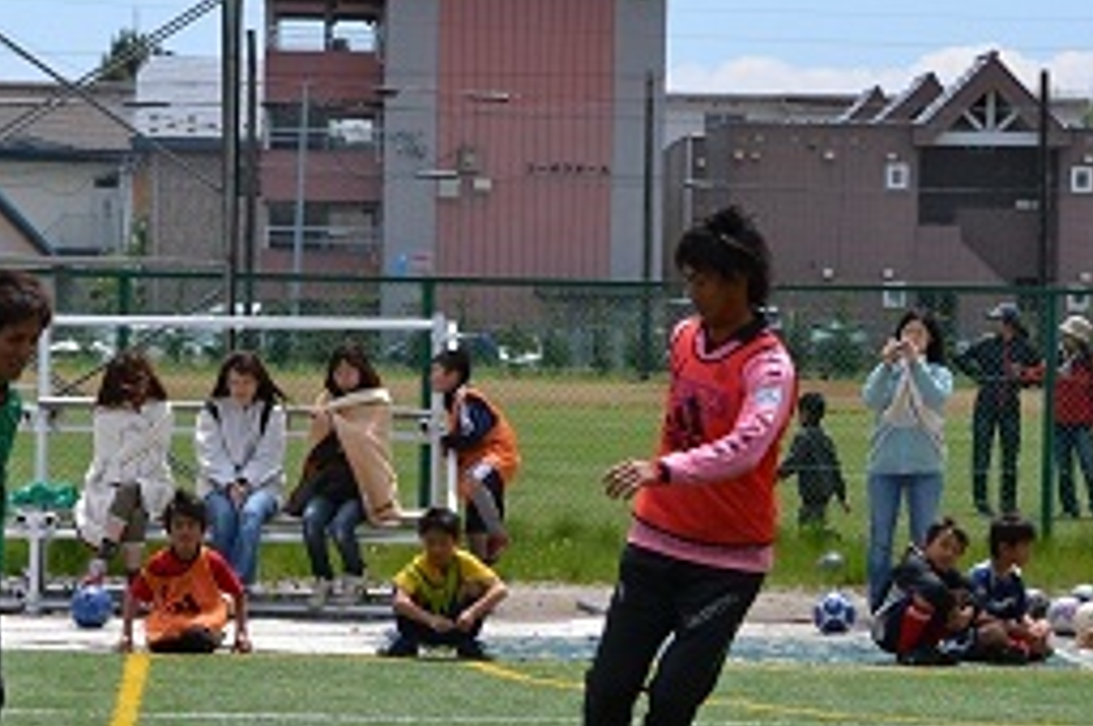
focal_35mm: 211
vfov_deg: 6.5
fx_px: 6398
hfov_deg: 9.7
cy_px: 459
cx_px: 243
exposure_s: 1/1600
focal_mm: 72
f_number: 6.3
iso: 400
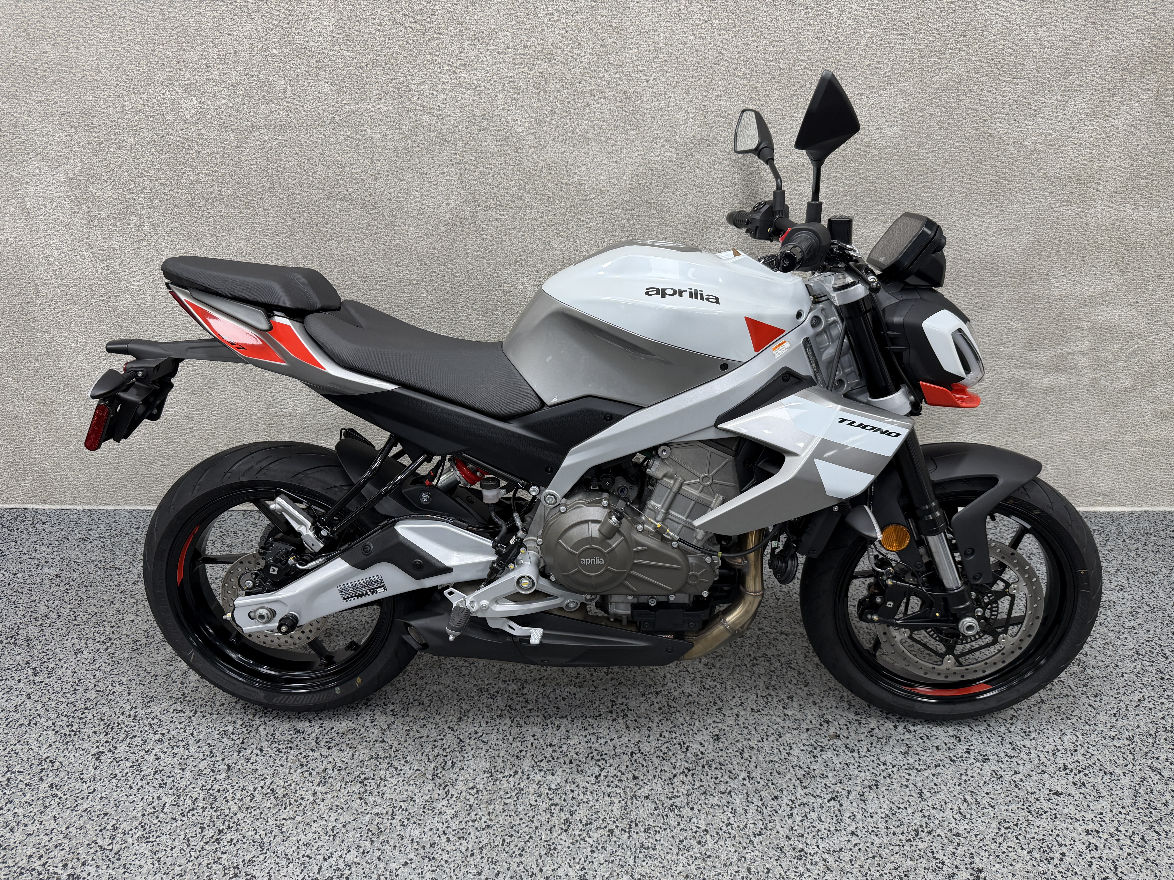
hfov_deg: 71.6
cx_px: 587
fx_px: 814
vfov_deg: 56.8
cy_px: 440
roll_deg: +1.0
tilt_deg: -29.6
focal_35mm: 24
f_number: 1.78
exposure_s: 1/120
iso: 125
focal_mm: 6.76
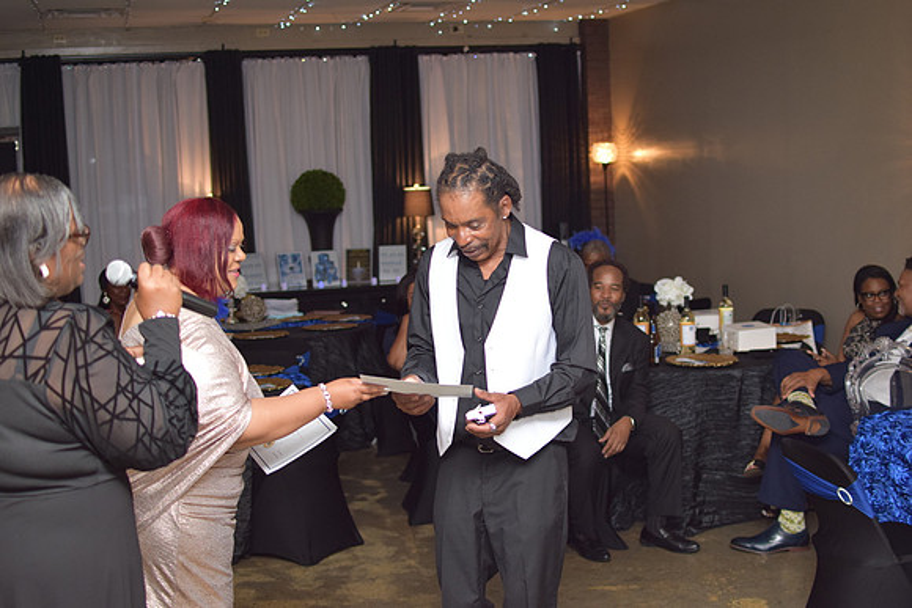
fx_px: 1330
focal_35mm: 52
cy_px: 304
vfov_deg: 25.8
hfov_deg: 37.8
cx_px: 456
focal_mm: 35
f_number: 2.5
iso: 800
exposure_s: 1/200
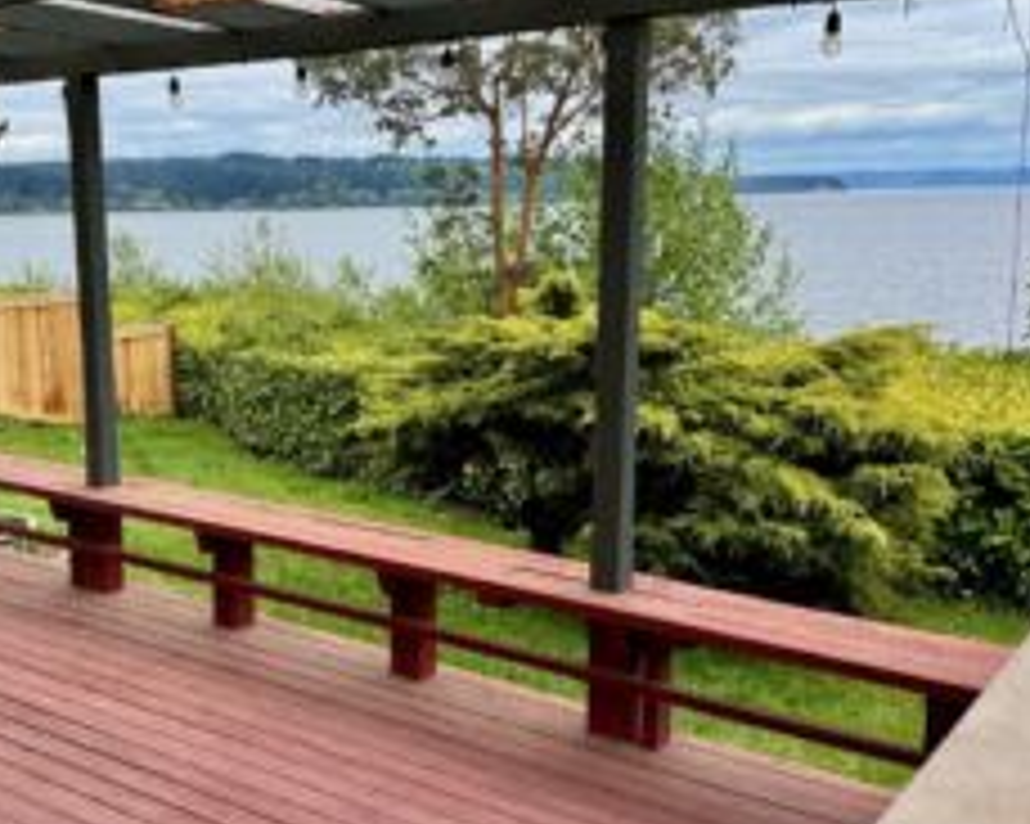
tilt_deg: -9.8
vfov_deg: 36.5
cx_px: 373
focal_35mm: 41
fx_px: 1249
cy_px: 419
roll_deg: +1.2
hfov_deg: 44.4
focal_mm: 6.76
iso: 80
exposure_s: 1/1094
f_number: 1.78
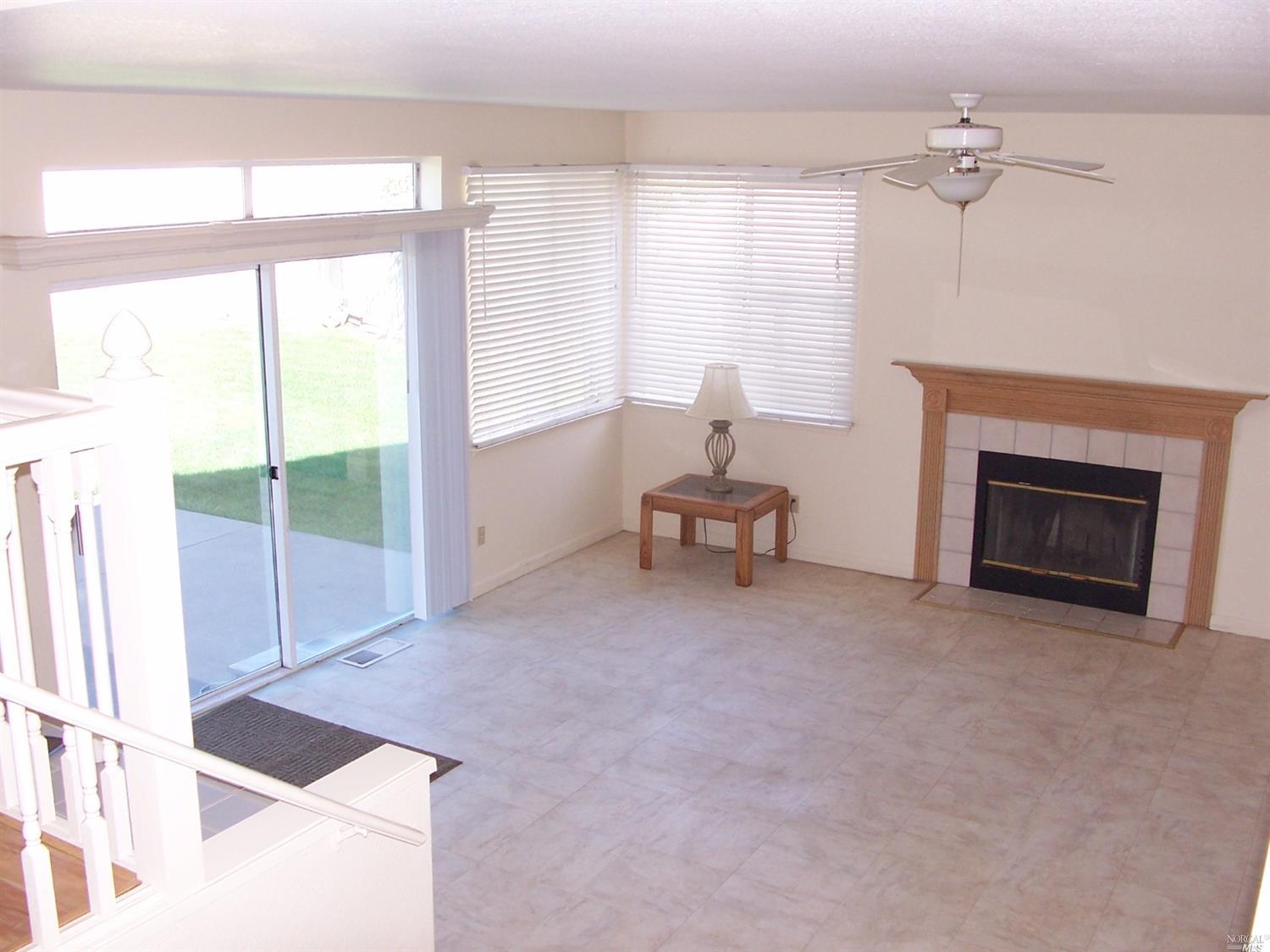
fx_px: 1284
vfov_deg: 40.7
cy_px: 476
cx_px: 635
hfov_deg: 52.6
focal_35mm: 35
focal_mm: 6
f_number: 2.8
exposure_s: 1/90
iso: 140
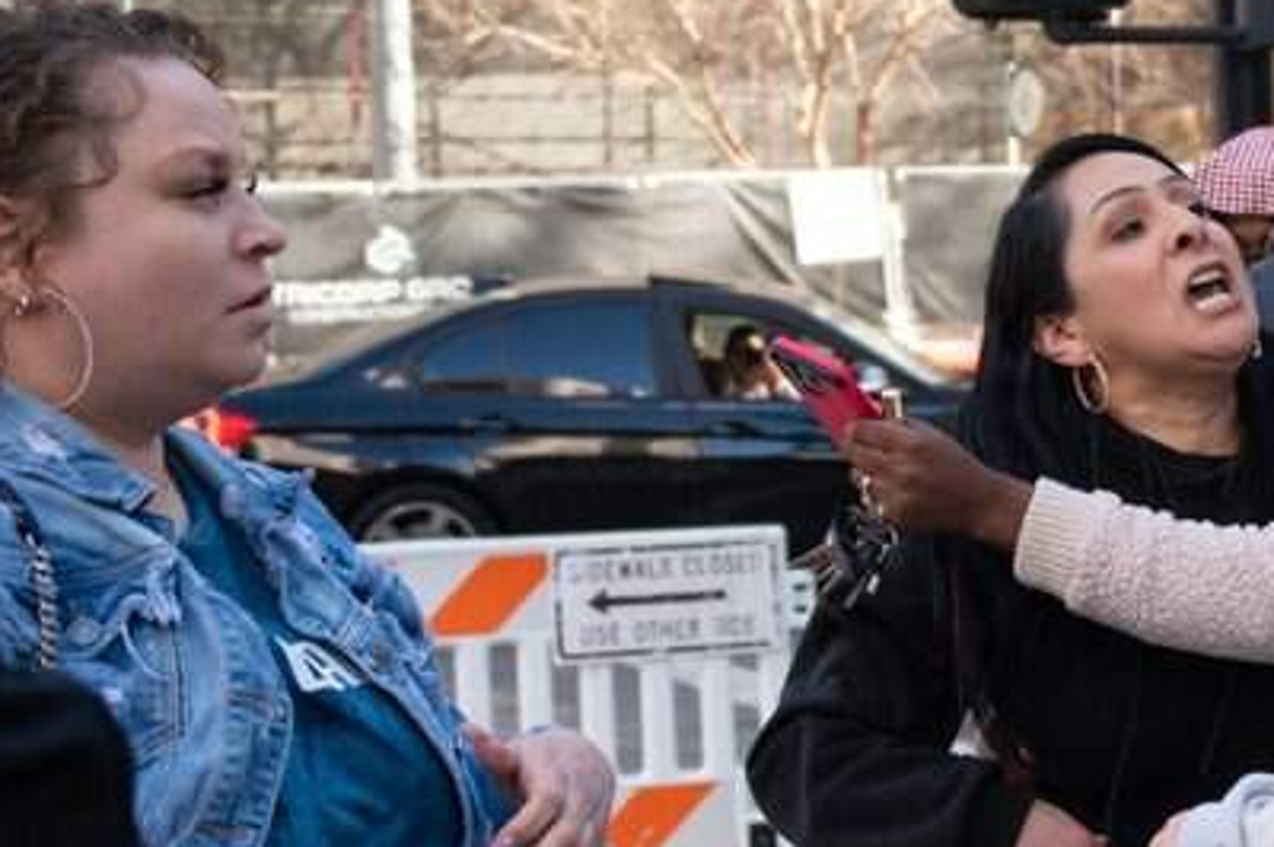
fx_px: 3607
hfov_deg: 19.0
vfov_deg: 13.4
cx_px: 1519
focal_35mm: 102
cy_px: 567
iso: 640
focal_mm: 34
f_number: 4
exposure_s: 1/640
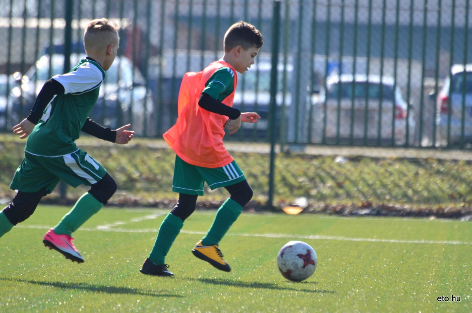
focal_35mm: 450
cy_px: 156
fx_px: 5888
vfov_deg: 3.0
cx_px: 236
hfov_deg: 4.6
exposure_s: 1/640
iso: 200
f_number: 5.6
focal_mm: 300
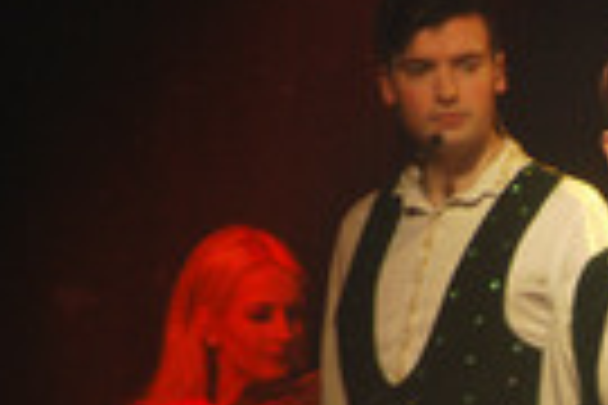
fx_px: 11377
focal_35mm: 674
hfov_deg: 3.1
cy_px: 540
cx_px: 786
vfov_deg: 2.0
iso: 400
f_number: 5
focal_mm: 135
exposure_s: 1/40
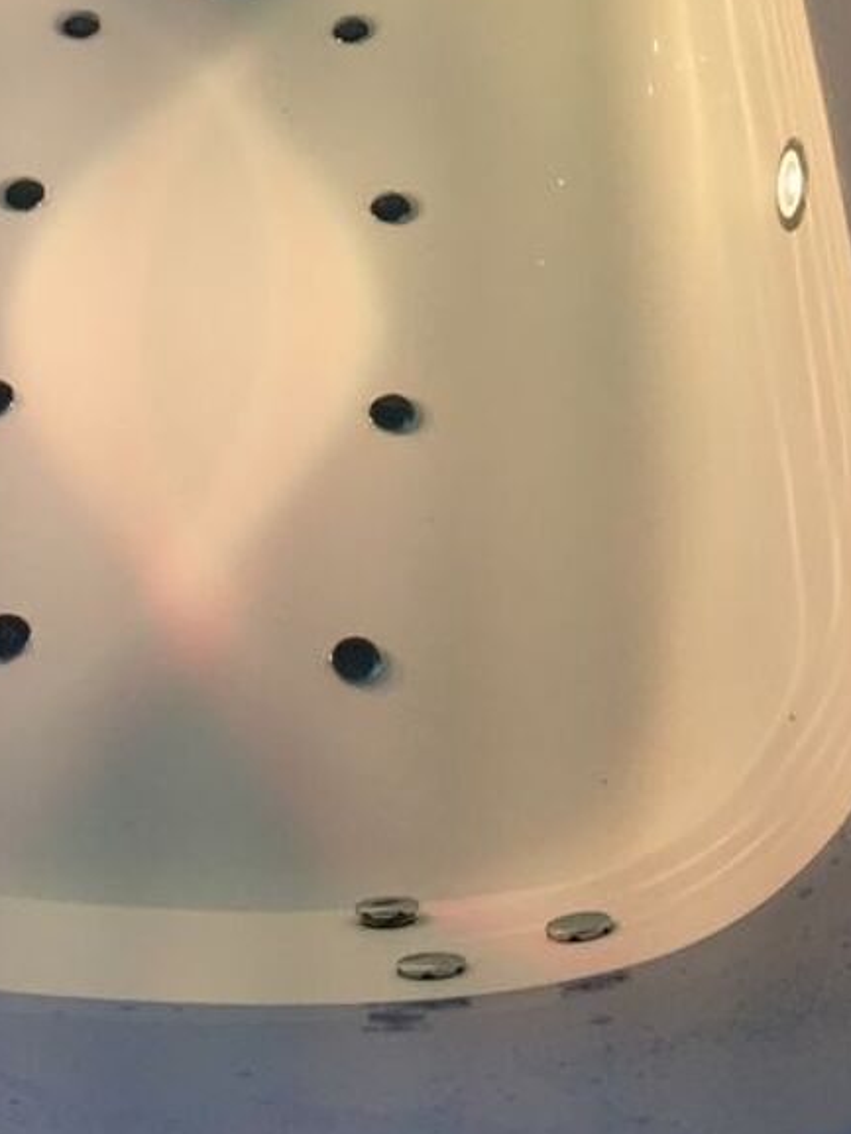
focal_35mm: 67
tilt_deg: -44.3
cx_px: 143
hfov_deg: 21.6
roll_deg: +3.6
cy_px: 150
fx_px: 2195
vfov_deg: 28.1
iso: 160
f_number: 2.2
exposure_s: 1/33
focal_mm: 4.15
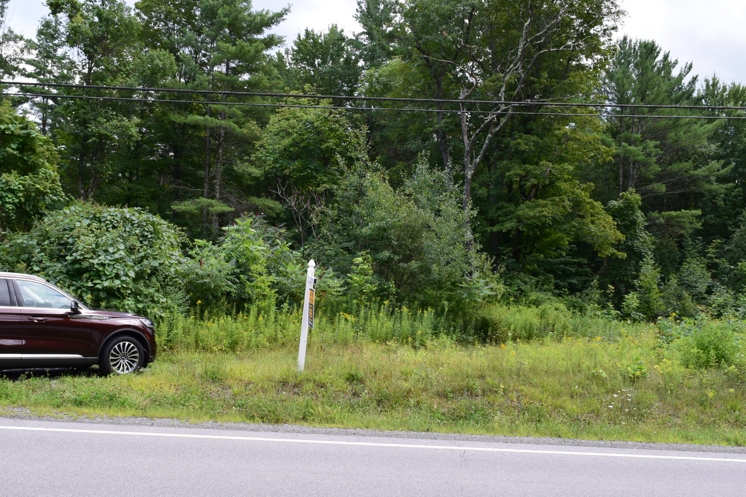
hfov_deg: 55.8
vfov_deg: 38.8
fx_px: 705
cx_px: 352
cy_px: 277
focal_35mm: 34
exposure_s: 1/160
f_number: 9
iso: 400
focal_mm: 18
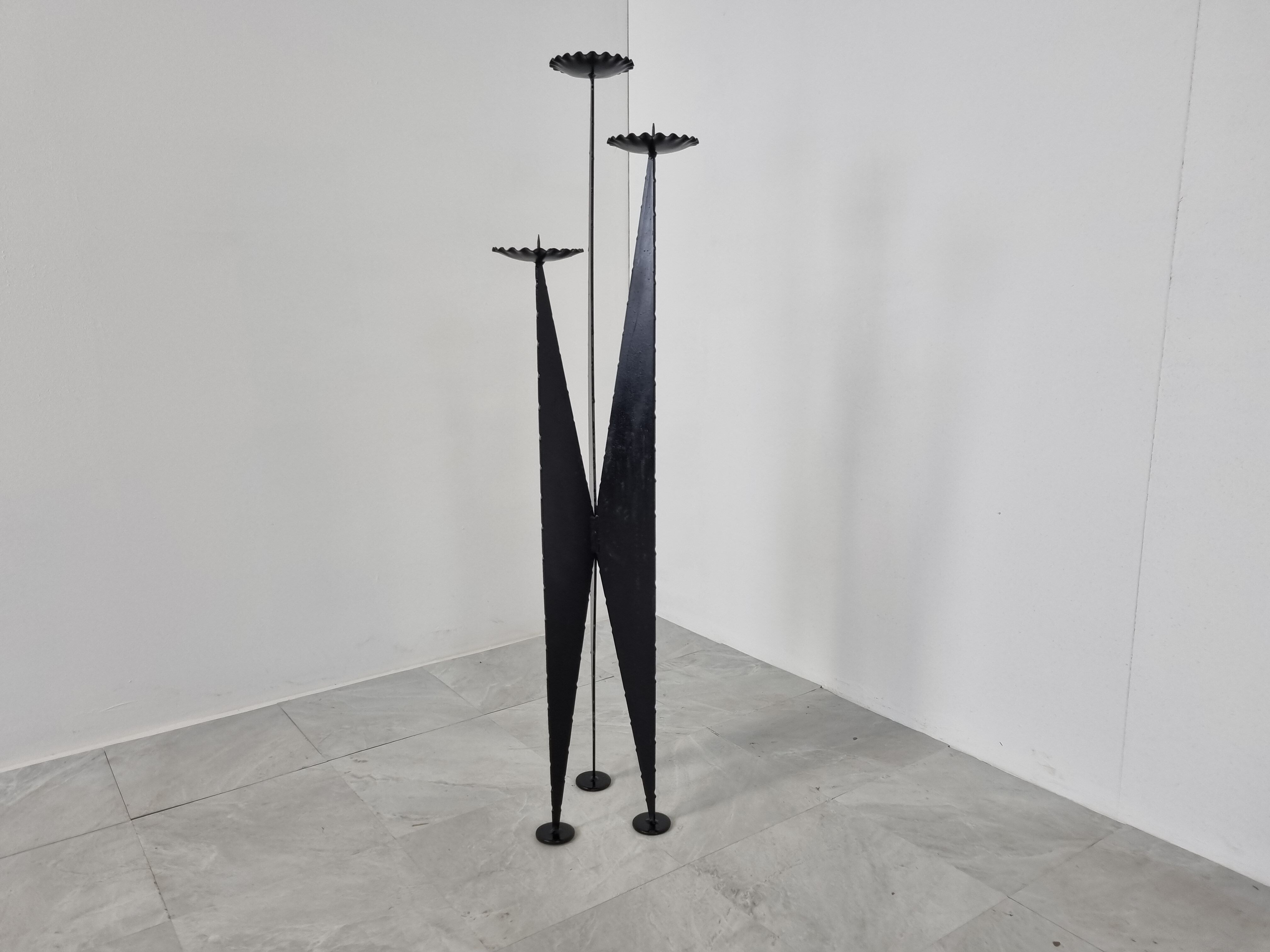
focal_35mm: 26
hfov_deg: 67.3
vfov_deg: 53.1
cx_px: 635
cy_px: 476
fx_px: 954
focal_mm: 5.4
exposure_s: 1/100
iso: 64
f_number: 1.8
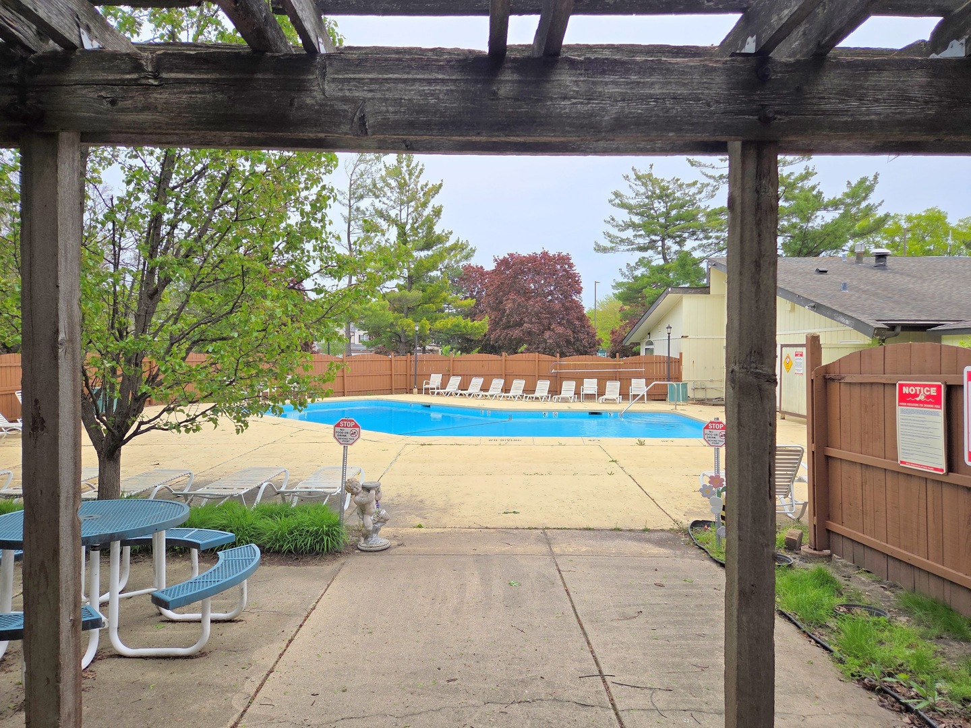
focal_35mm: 23
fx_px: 645
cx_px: 486
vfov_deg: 58.9
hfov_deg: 73.9
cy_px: 364
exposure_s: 1/3608
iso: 80
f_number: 1.8
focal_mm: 5.4
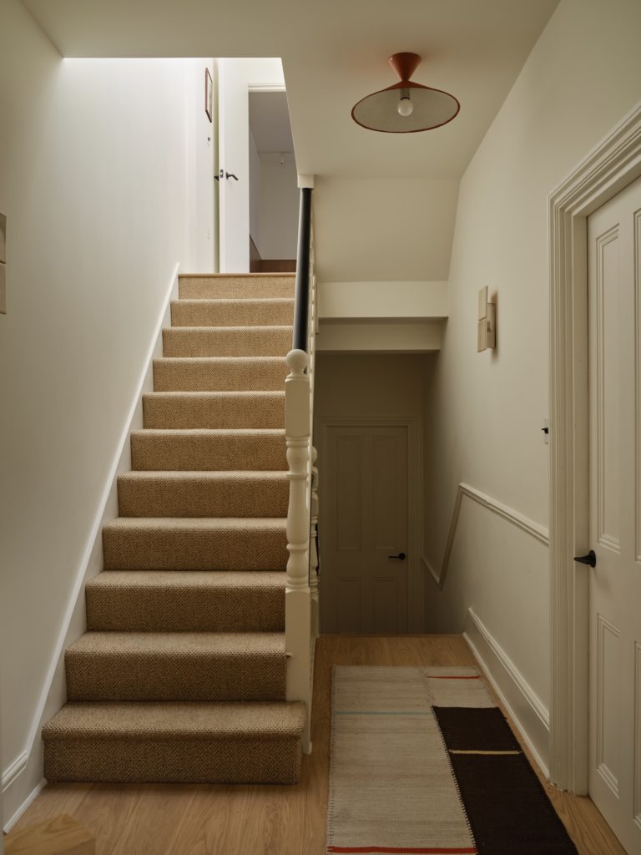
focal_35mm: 29
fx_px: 716
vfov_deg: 61.7
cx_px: 320
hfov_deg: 48.2
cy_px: 428
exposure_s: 1/6
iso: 400
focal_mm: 36.9
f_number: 10
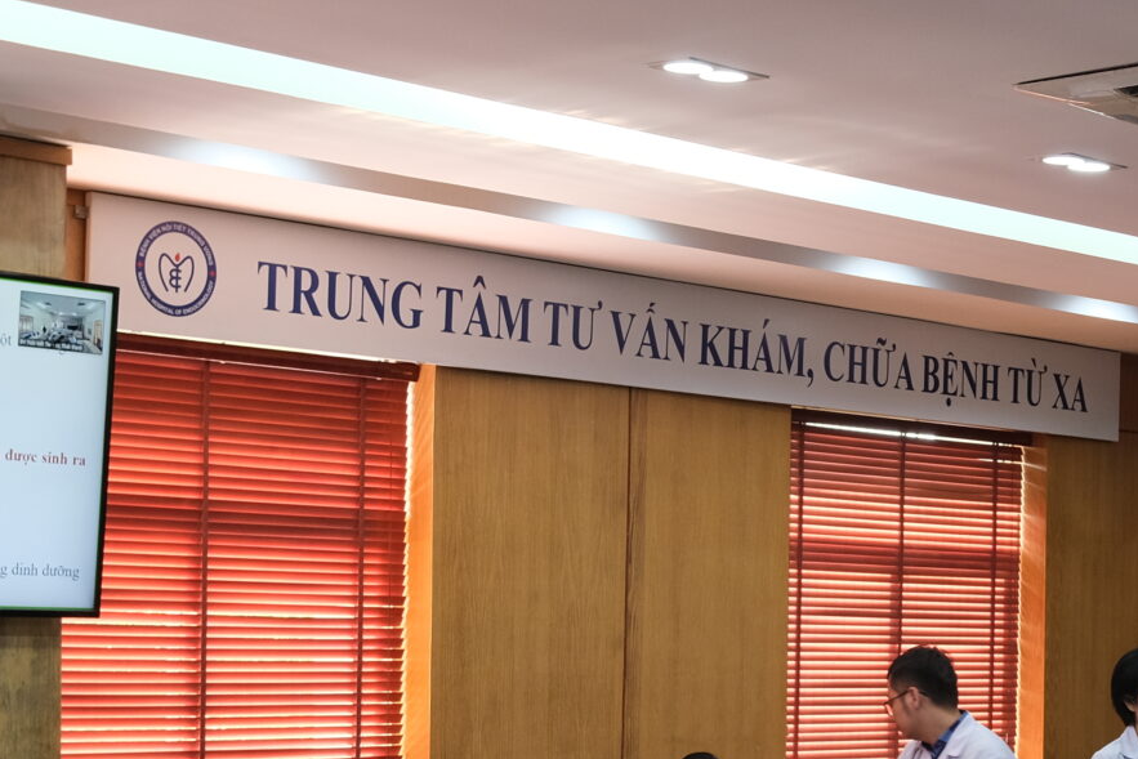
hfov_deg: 22.9
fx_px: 2750
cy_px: 707
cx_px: 959
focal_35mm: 87
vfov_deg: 15.5
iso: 400
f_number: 4
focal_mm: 19.7
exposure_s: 1/30
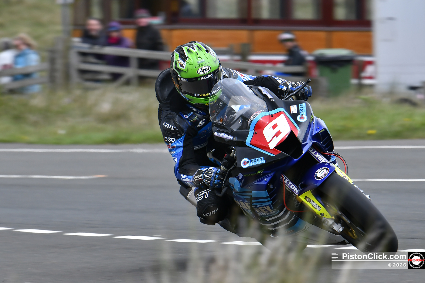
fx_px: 3541
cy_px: 142
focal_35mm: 300
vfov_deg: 4.6
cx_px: 212
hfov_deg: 6.9
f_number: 6.3
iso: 320
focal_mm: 200
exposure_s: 1/400
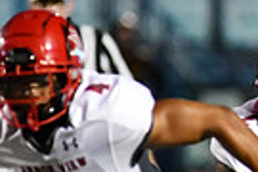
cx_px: 298
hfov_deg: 1.6
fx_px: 9244
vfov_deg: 1.1
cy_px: 110
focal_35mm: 1290
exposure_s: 1/1250
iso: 6400
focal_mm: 300
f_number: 4
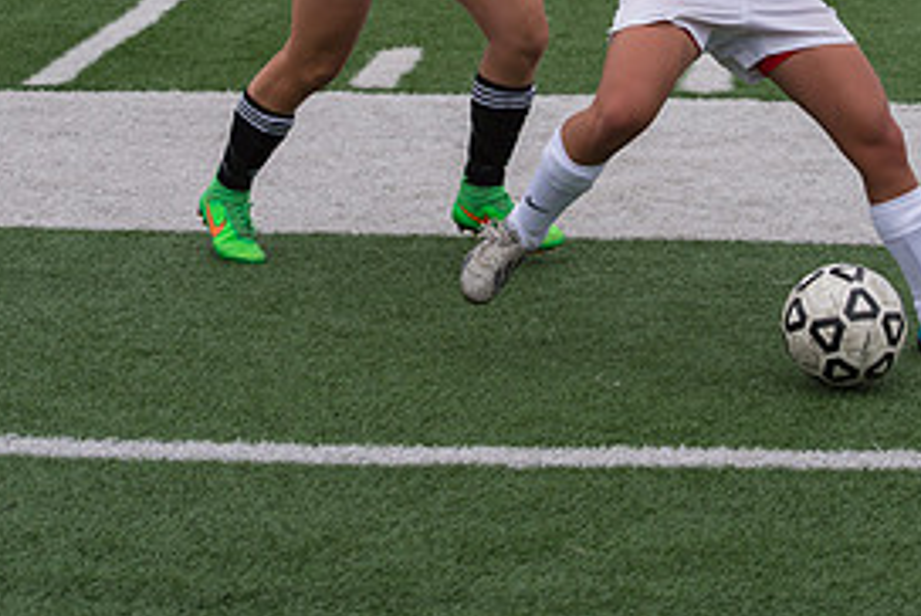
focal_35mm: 142
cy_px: -81
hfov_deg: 14.4
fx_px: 3637
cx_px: 459
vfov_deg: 9.6
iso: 1000
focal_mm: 86
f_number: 6.3
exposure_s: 1/800
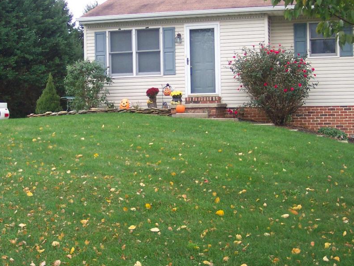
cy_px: 132
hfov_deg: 36.1
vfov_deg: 27.5
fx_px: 542
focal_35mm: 53
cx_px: 197
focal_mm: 8
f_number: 2.8
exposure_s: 1/350
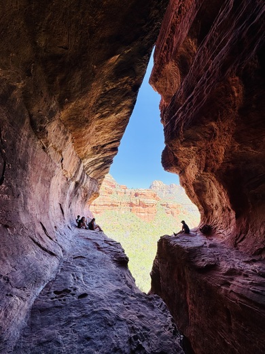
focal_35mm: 14
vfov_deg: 102.1
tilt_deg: +12.3
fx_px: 143
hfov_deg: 85.7
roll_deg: -0.4
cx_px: 132
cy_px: 177
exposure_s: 1/260
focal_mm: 2.22
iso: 40
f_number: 2.2
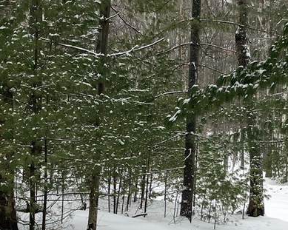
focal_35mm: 90
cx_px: 224
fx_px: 767
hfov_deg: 21.1
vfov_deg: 16.9
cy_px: 188
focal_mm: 3.99
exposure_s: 1/216
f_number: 1.8
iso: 25
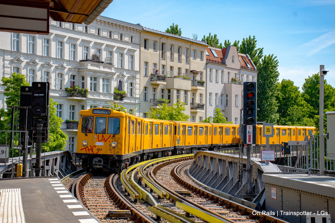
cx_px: 168
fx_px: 670
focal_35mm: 72
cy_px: 112
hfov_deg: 28.1
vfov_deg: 18.9
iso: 200
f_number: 8
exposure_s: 1/500
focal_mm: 48
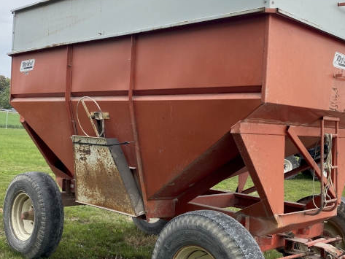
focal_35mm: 44
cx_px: 171
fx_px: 439
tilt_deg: -1.1
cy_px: 132
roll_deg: -5.6
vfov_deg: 32.9
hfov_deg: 42.9
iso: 32
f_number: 1.8
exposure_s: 1/1504
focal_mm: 4.25
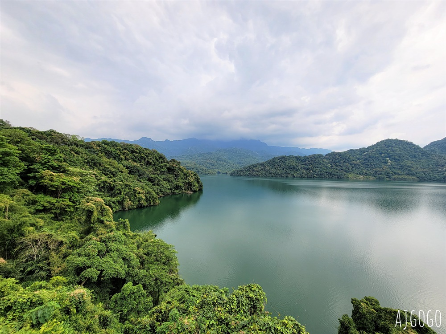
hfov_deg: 106.2
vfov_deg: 89.9
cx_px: 223
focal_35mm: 13
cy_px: 167
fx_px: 167
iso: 50
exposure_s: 1/461
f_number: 2.2
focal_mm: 2.2
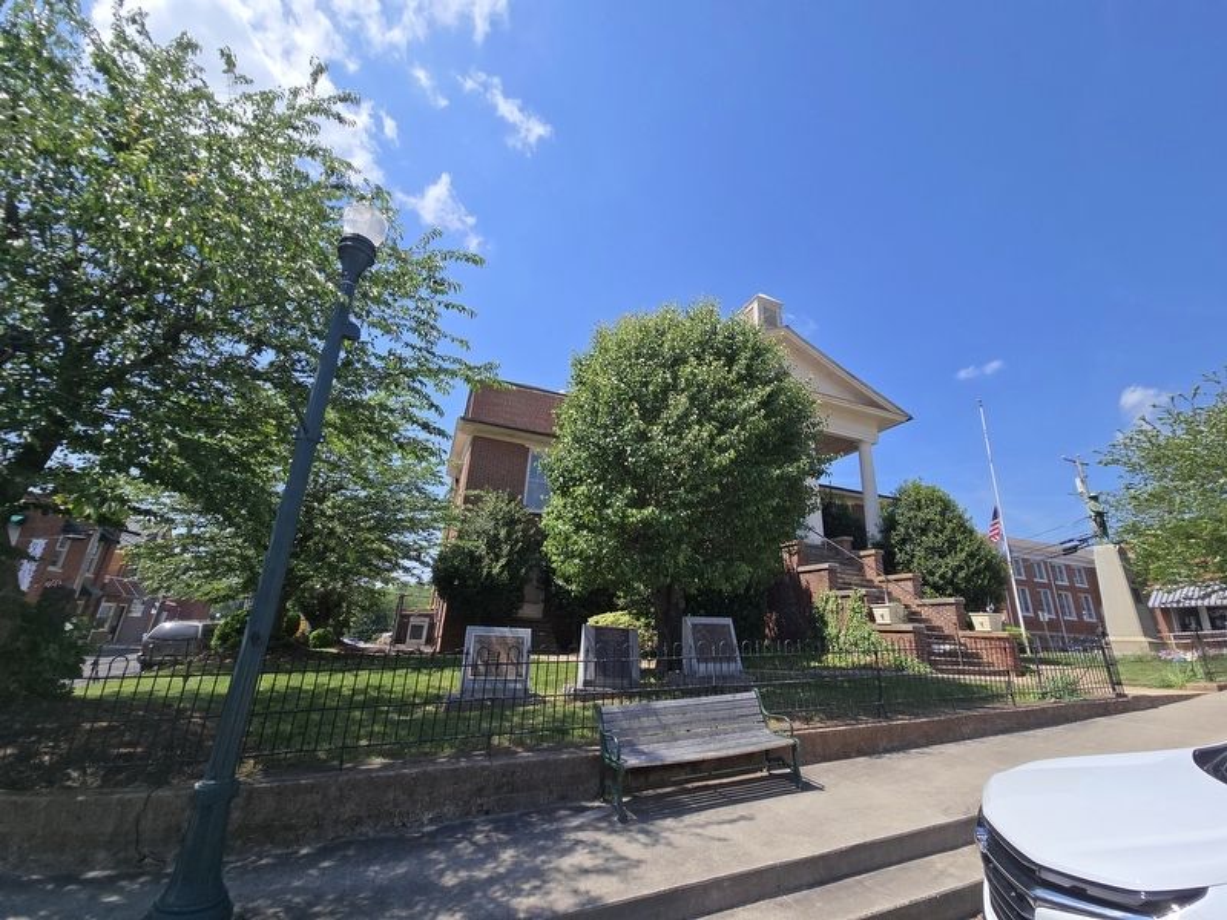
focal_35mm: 13
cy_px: 460
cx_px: 614
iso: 50
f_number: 2.2
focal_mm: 2.2
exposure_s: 1/2715
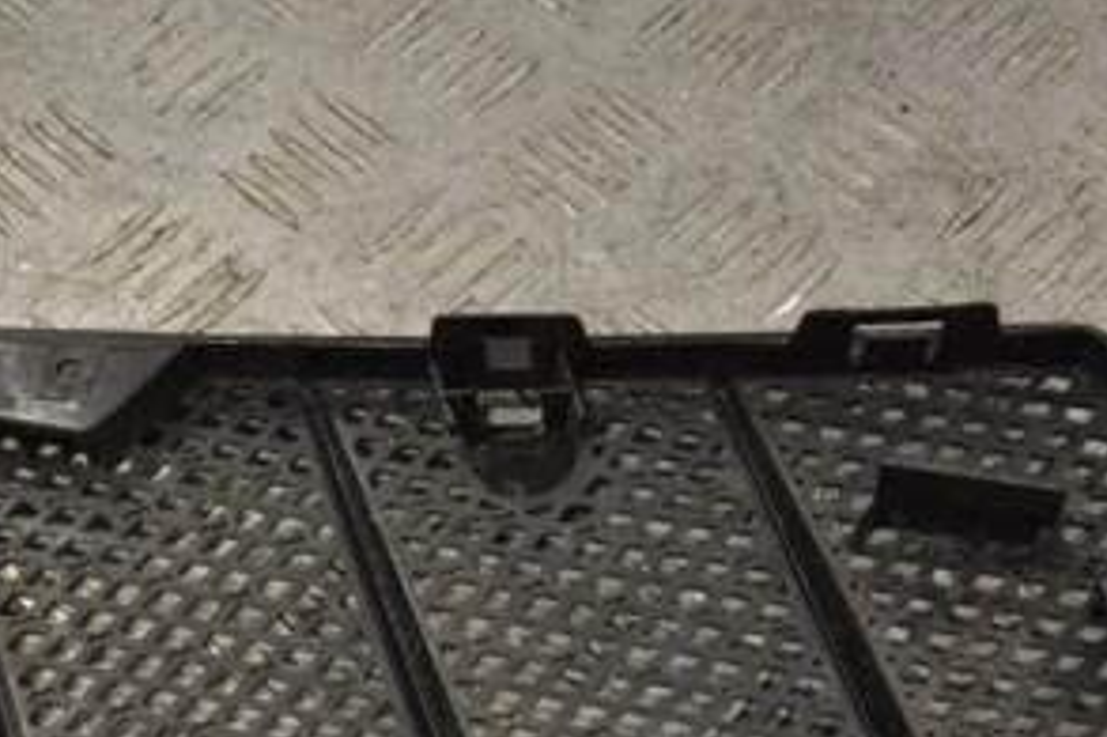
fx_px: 2459
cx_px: 434
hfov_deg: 25.3
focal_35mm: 80
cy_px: 540
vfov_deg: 17.0
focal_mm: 26
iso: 3200
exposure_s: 1/320
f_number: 9
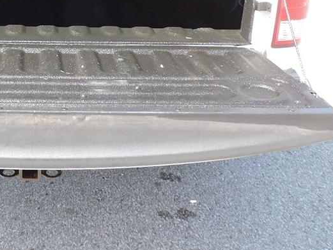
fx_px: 568
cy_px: -8
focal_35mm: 59
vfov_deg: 23.6
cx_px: 25
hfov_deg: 31.0
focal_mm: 4.3
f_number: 3
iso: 100
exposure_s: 1/200
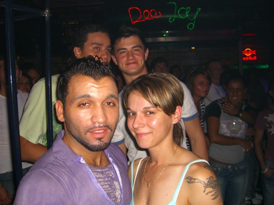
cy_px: 102
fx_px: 301
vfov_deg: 37.7
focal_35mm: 38
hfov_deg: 49.0
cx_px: 137
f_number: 2.8
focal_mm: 7.9
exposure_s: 1/60
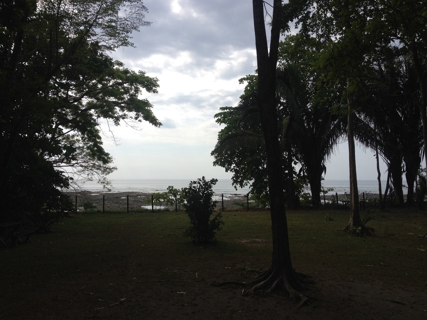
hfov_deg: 52.6
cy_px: 160
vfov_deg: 40.7
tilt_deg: -0.2
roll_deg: +0.5
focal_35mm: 35
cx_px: 214
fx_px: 432
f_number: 2.4
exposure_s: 1/2208
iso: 50
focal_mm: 4.28
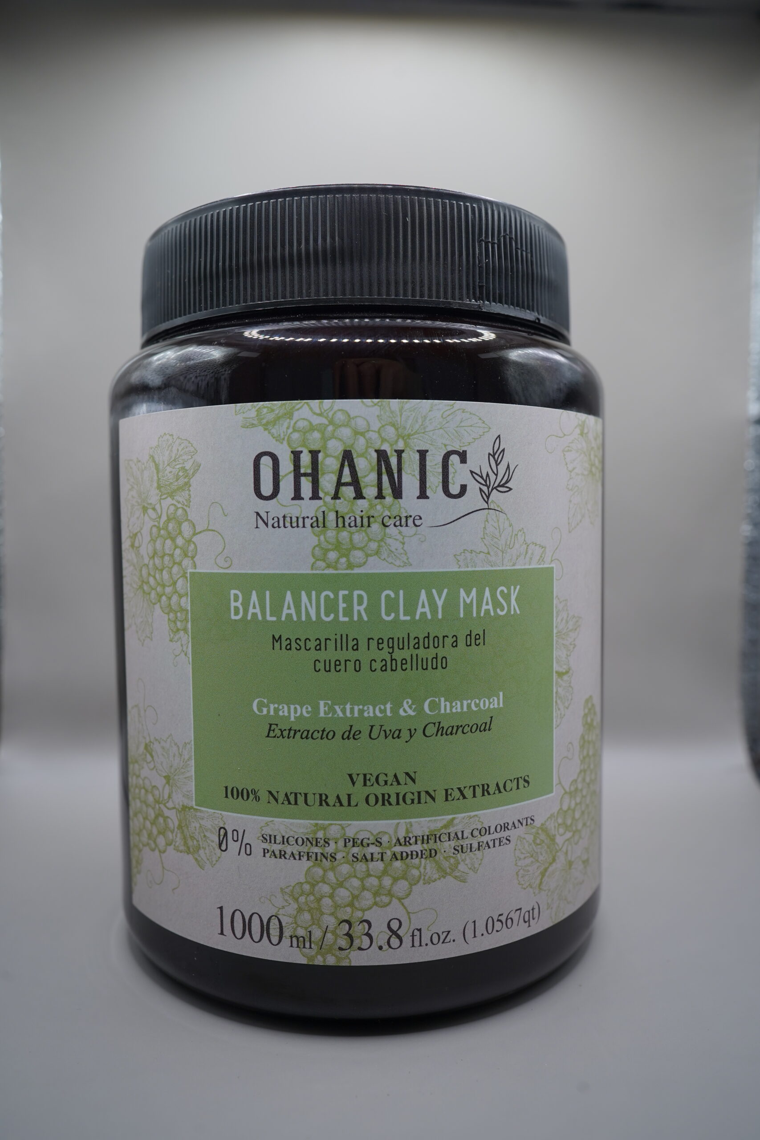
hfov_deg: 53.1
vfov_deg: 73.7
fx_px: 760
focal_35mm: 24
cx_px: 380
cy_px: 570
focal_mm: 24
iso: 250
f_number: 6.3
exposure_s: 1/80
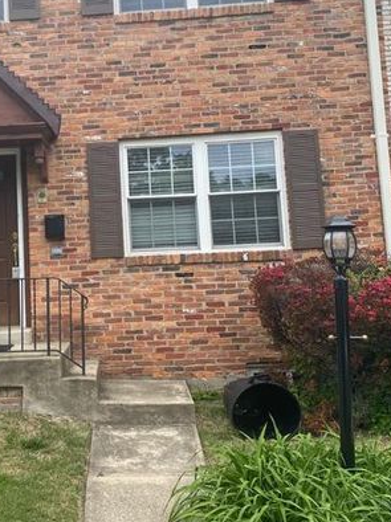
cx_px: 84
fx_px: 663
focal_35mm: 44
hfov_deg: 32.0
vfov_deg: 42.9
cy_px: 222
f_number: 1.8
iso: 32
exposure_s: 1/845
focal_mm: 4.25
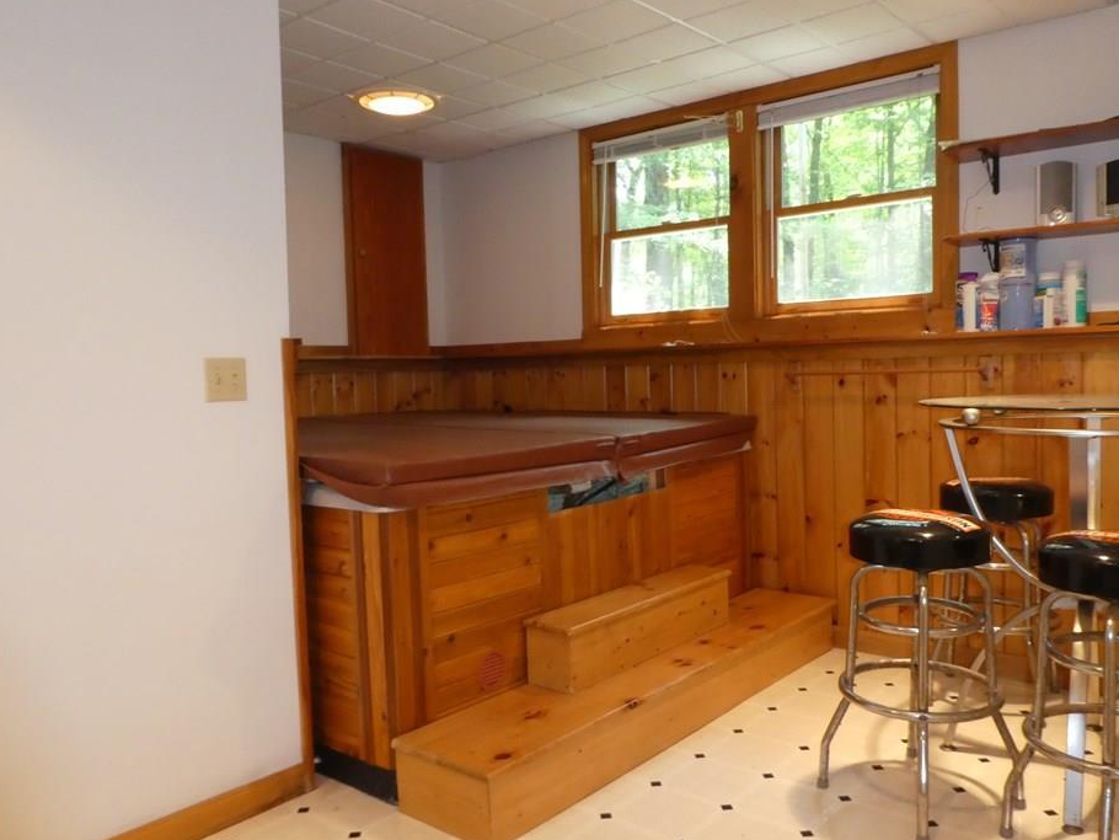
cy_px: 421
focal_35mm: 27
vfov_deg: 51.4
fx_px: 873
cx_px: 584
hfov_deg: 65.3
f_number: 3.3
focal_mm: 4.3
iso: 640
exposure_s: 1/60
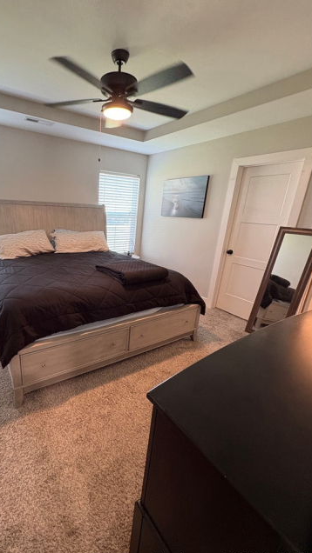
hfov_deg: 65.8
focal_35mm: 16
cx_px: 111
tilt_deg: -17.3
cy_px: 283
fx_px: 235
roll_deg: -3.7
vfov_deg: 99.3
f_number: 2.2
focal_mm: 2.22
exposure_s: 1/60
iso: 250
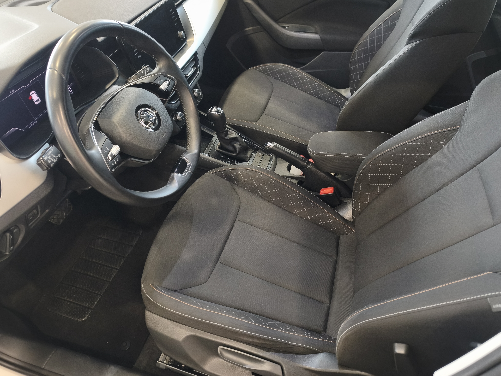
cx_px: 257
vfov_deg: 56.8
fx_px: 347
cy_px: 183
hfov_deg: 71.6
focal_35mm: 24
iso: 800
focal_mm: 6.45
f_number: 1.62
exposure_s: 1/50
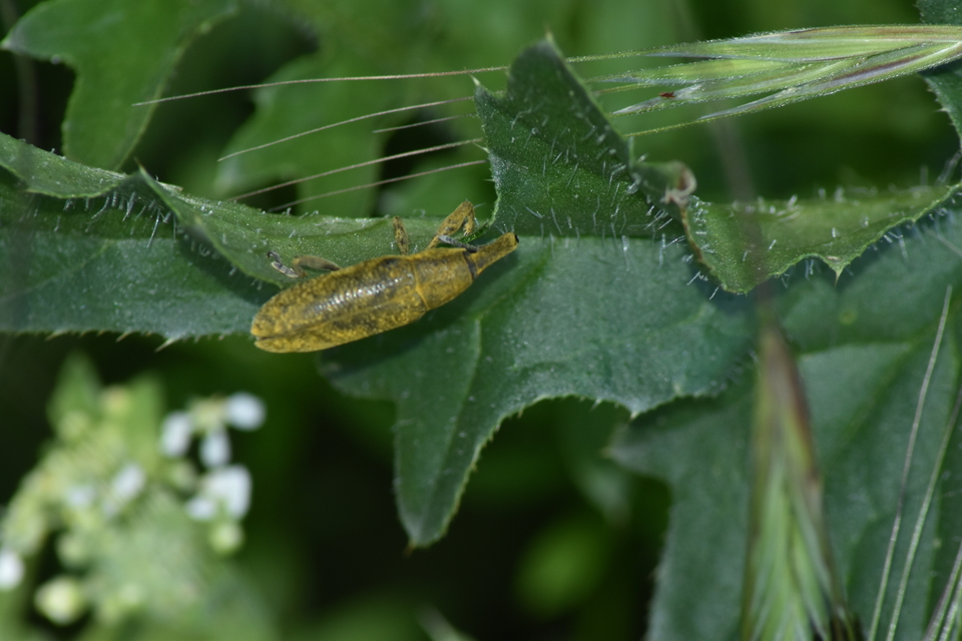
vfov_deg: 3.1
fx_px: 12024
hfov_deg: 4.6
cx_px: 481
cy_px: 320
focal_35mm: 450
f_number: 20
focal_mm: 300
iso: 400
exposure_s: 1/60
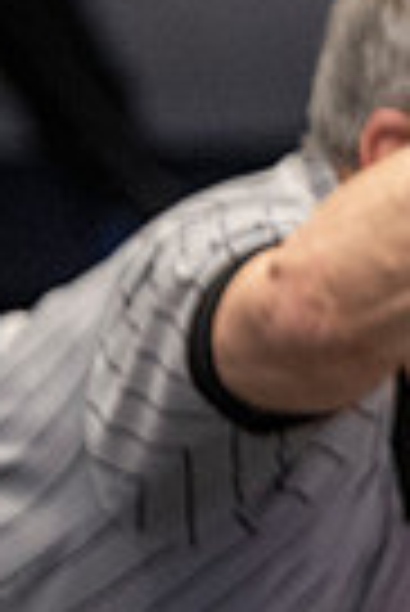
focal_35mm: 972
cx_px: 1168
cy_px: 1116
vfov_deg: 2.1
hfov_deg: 1.4
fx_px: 16562
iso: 3200
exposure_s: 1/1000
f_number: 2.8
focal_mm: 135
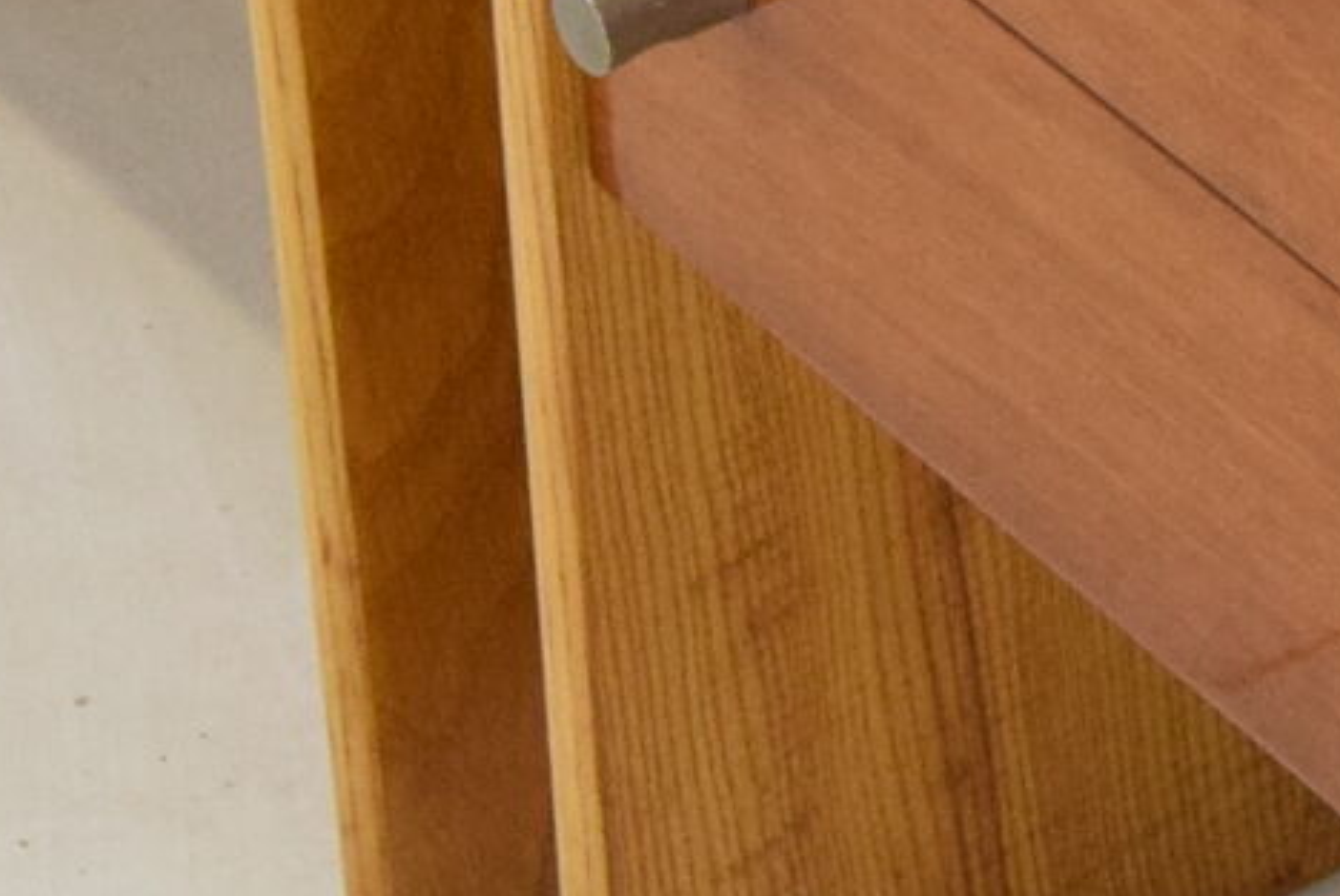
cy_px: 169
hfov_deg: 7.1
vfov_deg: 4.8
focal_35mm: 288
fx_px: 10730
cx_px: 1357
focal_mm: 30
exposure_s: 1/200
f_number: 7.1
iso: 1600
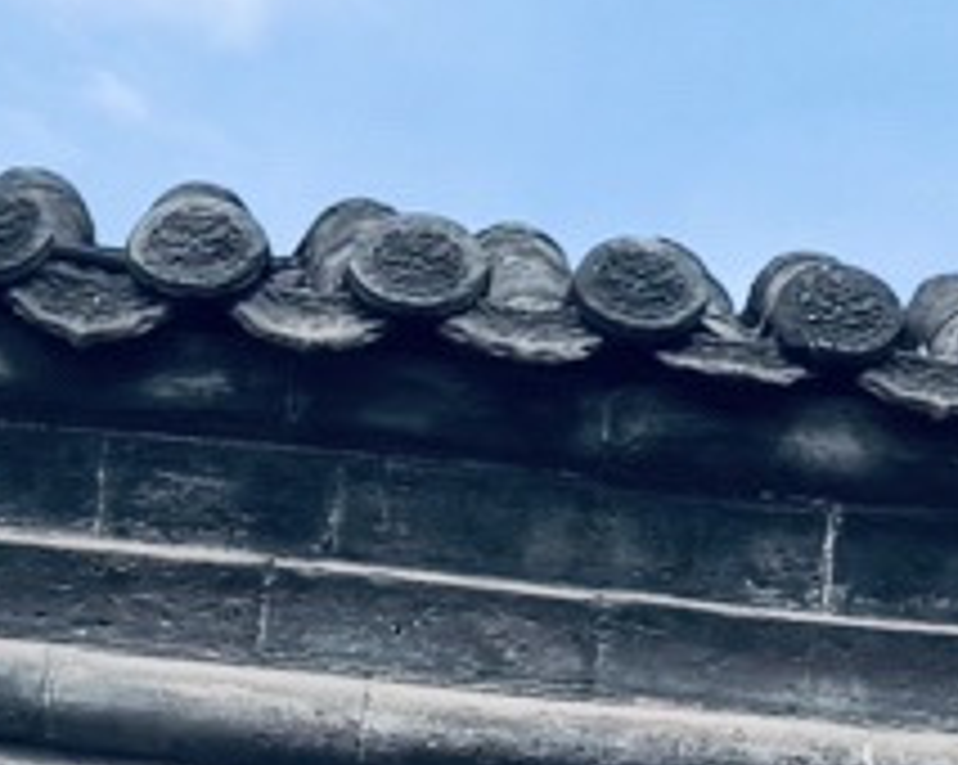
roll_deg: +0.5
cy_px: 580
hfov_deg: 8.5
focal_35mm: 220
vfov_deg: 7.0
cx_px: 1583
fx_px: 6232
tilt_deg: +21.1
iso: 80
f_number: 1.78
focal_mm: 6.76
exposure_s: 1/5348
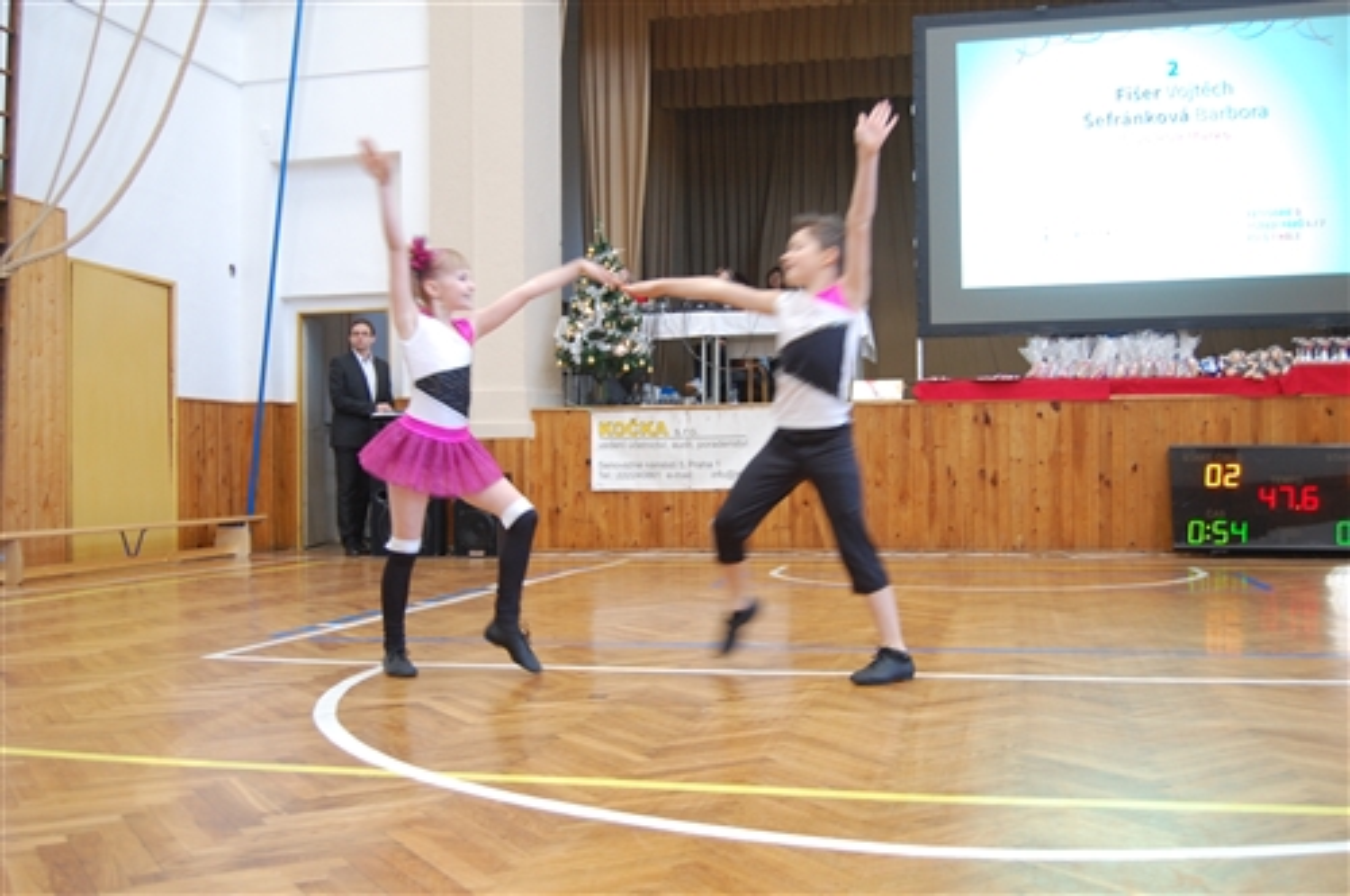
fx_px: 1292
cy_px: 448
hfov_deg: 55.2
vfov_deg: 38.3
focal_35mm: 34
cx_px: 675
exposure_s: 1/30
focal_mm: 23
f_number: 3.8
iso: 640
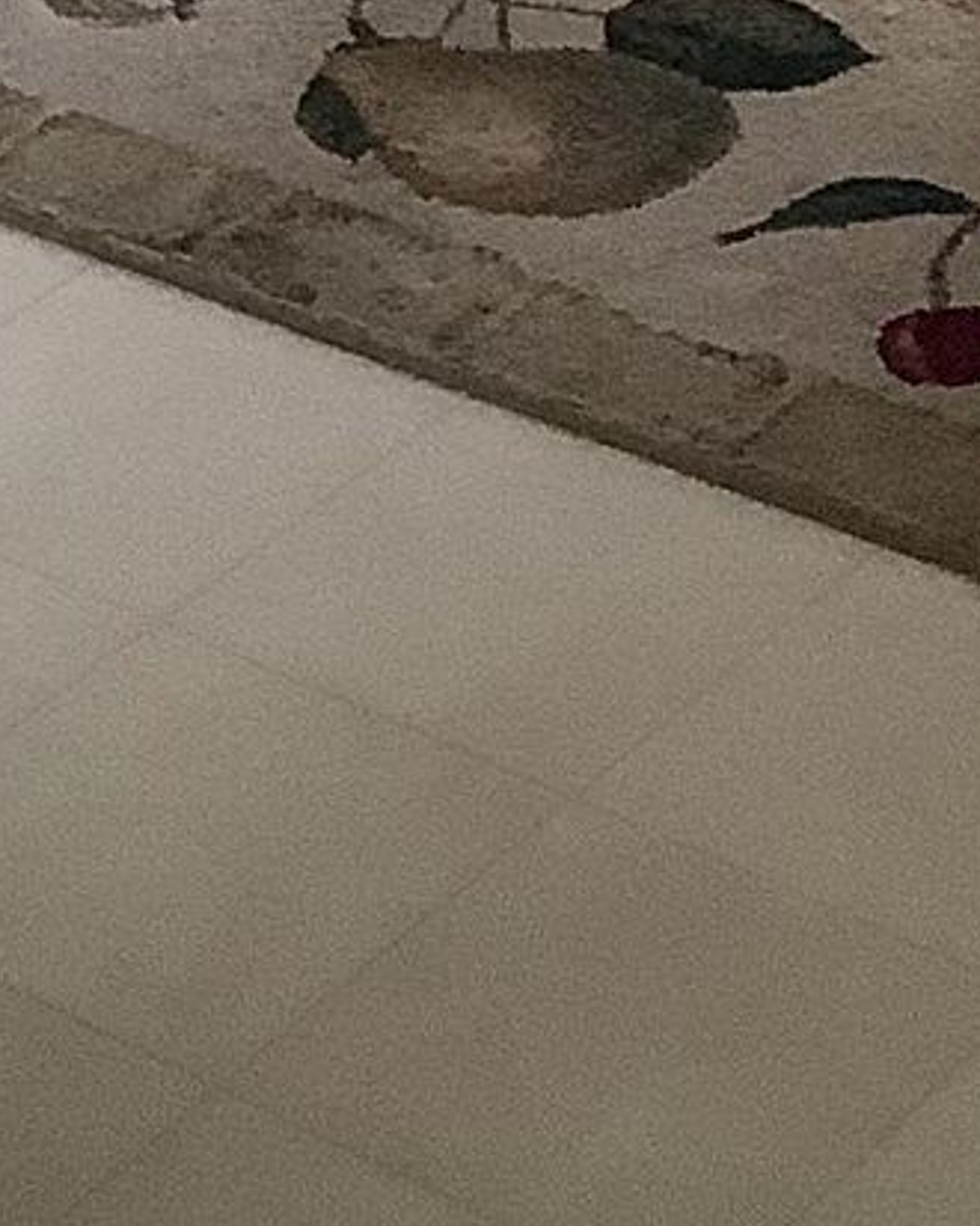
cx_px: 686
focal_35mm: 169
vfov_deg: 10.0
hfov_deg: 9.1
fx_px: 6132
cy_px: -1671
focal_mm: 3.3
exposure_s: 1/60
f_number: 2.4
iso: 125
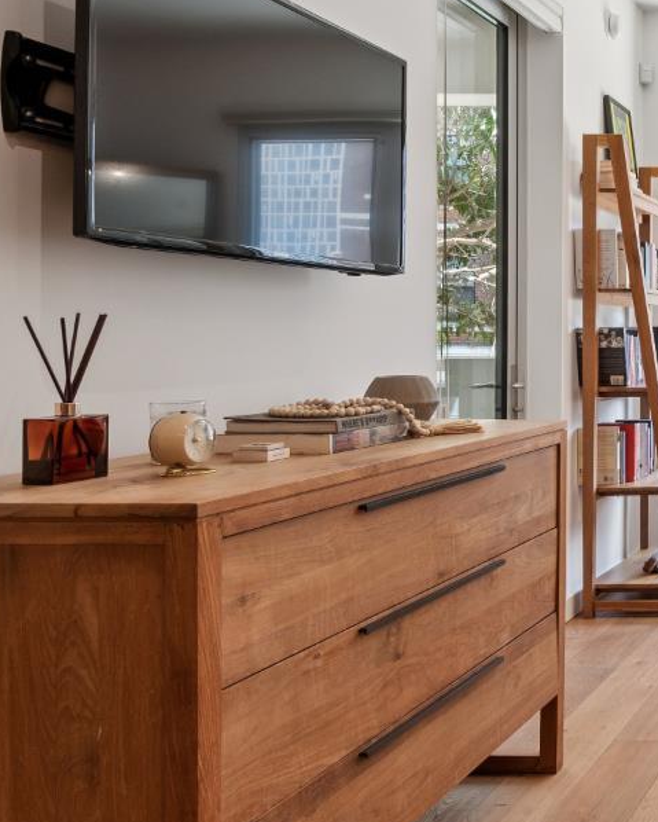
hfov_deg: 28.2
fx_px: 973
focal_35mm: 40
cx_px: 927
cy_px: 342
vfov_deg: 45.6
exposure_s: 1/25
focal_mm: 17
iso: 400
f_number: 8
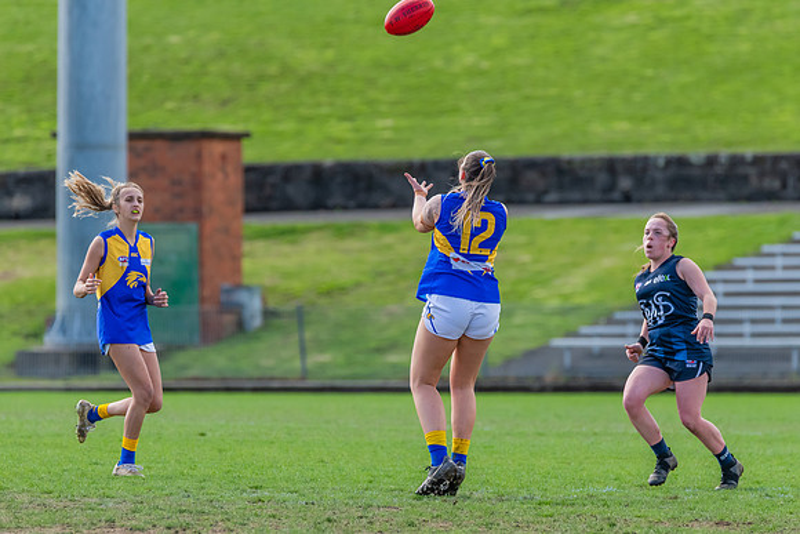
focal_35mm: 577
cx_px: 398
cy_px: 334
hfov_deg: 3.6
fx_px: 12832
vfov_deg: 2.4
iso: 1250
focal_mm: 450
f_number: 6
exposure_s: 1/1600
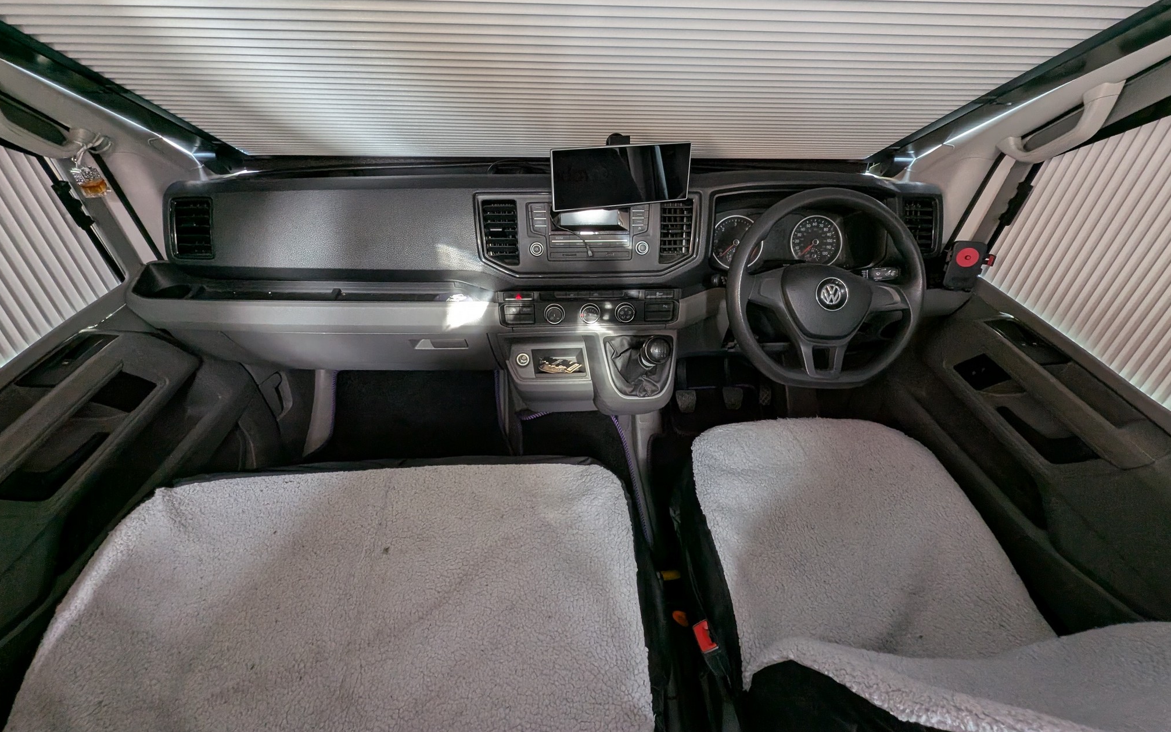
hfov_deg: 105.3
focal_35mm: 14
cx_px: 589
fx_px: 447
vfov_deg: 78.4
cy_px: 329
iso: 132
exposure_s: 1/24.9
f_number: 2.2
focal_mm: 1.95
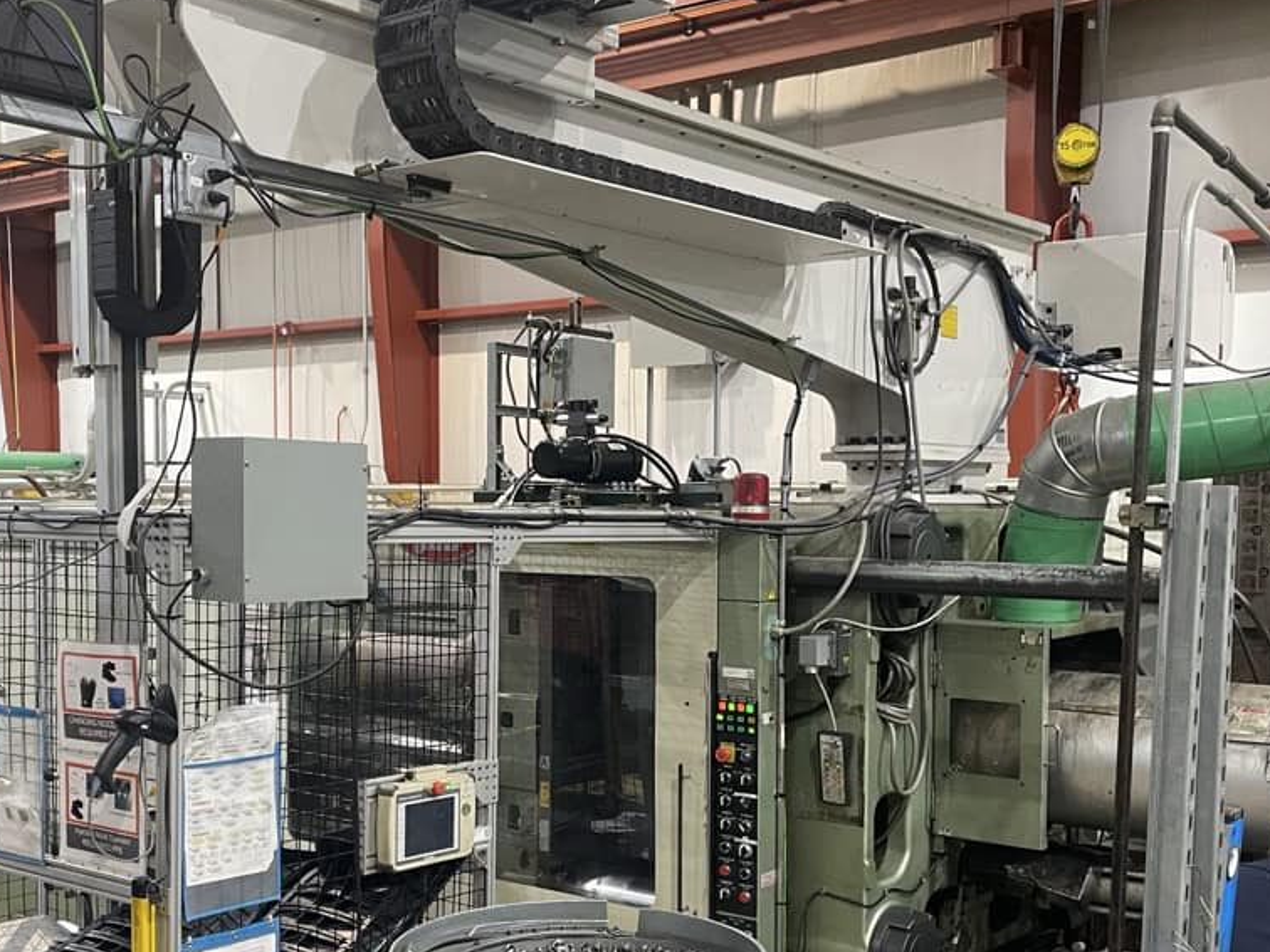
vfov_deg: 32.6
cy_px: 633
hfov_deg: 42.9
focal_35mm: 44
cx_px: 568
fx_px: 1614
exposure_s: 1/60
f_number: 1.6
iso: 125
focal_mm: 4.2
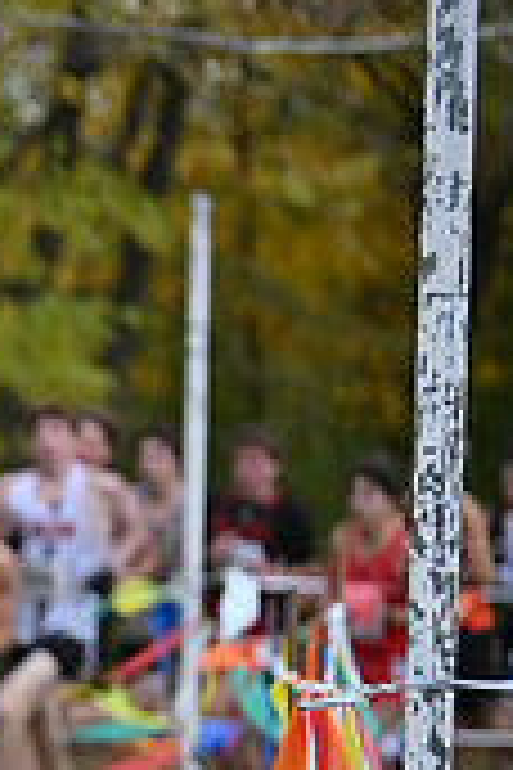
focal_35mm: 440
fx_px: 9404
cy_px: 646
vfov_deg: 4.7
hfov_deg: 3.1
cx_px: -778
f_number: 3.5
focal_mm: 130
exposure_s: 1/4000
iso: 1000
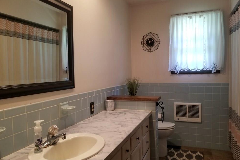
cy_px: 91
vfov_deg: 46.3
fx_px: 187
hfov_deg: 65.5
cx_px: 122
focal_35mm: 28
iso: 200
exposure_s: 1/60
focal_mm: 4.25
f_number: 1.7
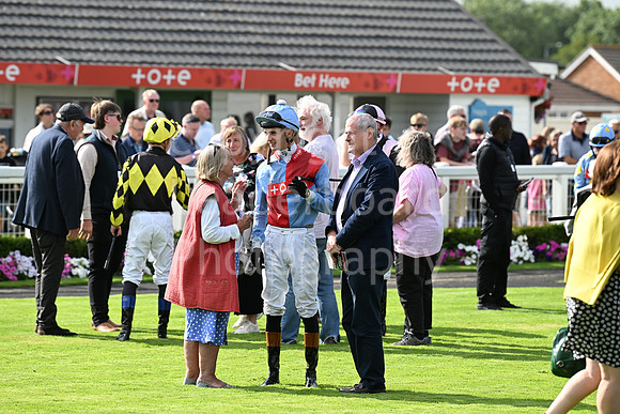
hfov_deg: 10.3
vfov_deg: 6.9
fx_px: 3445
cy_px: 207
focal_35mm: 200
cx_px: 310
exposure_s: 1/2000
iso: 500
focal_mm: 200
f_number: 5
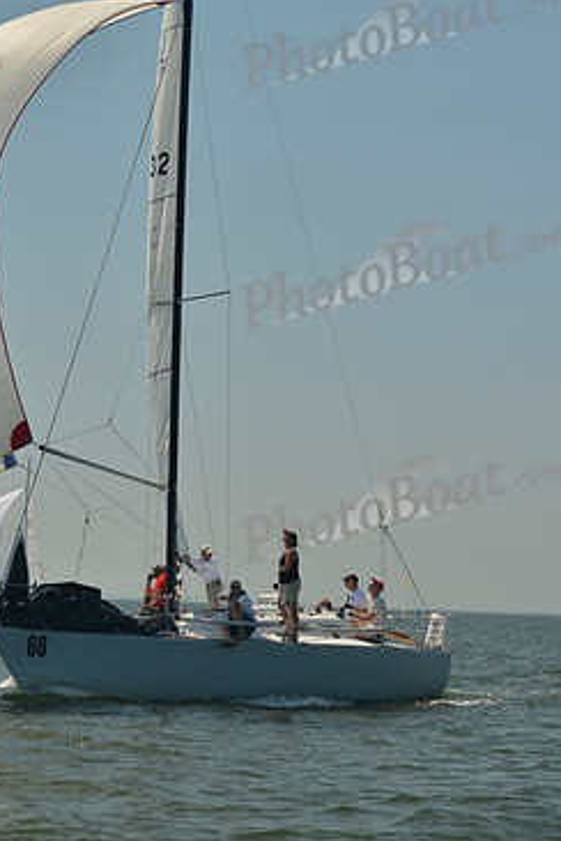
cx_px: 123
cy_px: 184
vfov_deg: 18.3
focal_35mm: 111
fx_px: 2594
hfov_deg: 12.3
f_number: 7.1
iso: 200
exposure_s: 1/800
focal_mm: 70
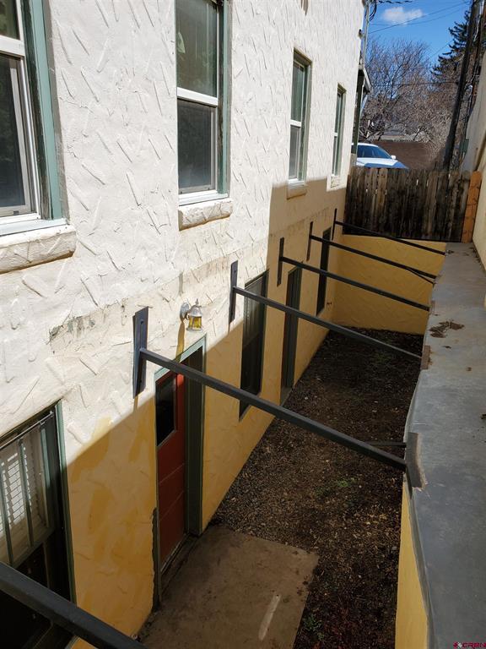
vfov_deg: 67.3
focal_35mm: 26
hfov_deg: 53.1
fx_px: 487
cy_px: 324
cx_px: 243
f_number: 2.4
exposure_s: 1/2399
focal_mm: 4.3
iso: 50
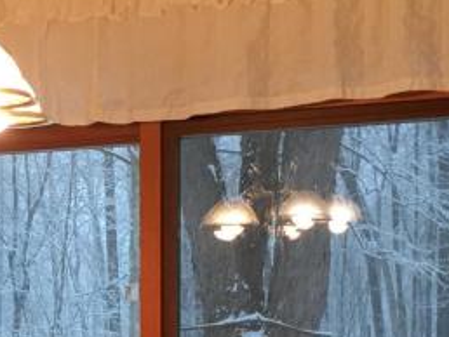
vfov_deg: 12.3
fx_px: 1493
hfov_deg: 16.8
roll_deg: +0.5
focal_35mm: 115
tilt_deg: -5.0
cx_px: 19
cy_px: 499
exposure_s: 1/15
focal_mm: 4.15
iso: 25
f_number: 2.2
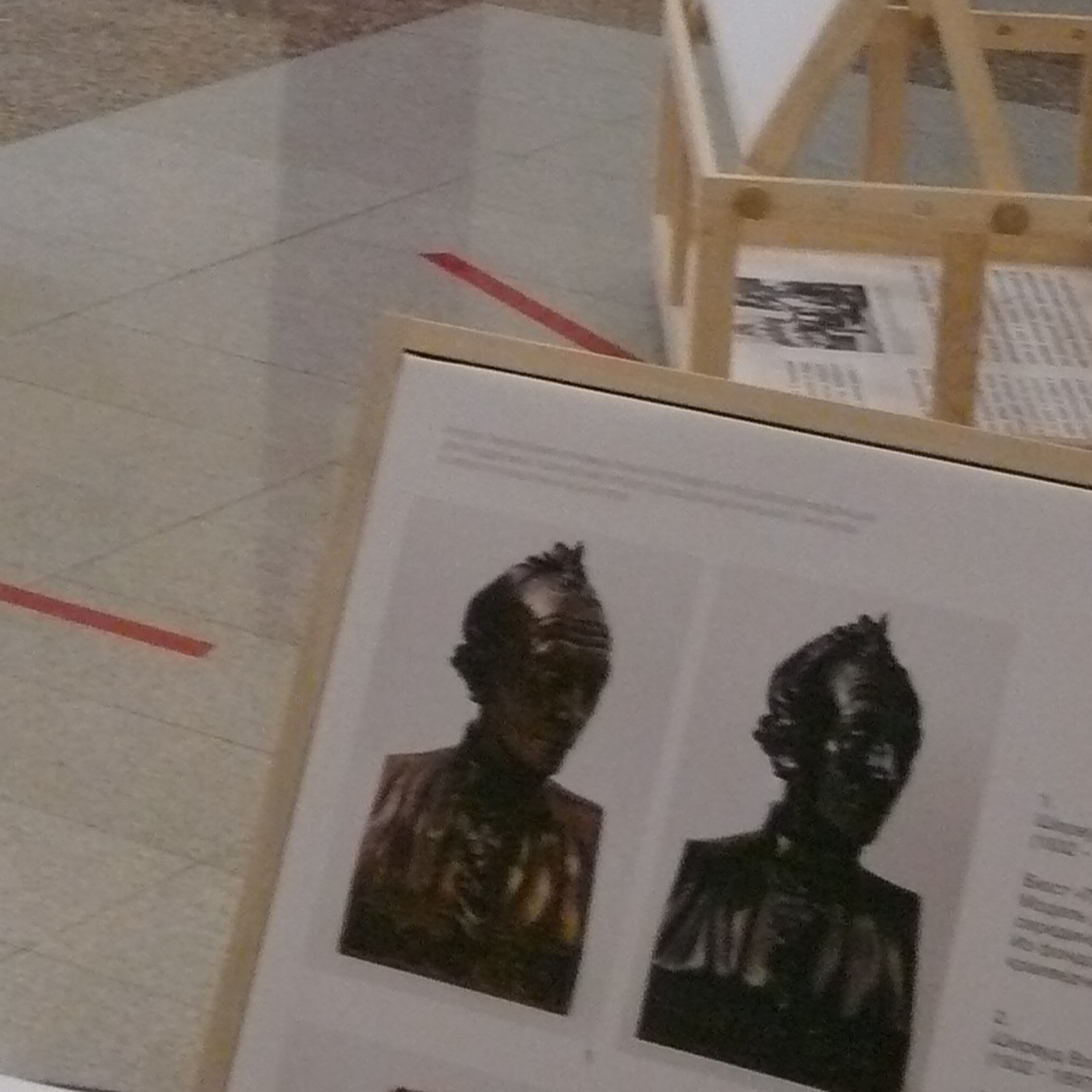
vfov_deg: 12.1
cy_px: -279
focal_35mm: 140
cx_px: -751
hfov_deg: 11.7
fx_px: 4997
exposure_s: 1/30
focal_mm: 9.4
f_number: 3.2
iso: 320
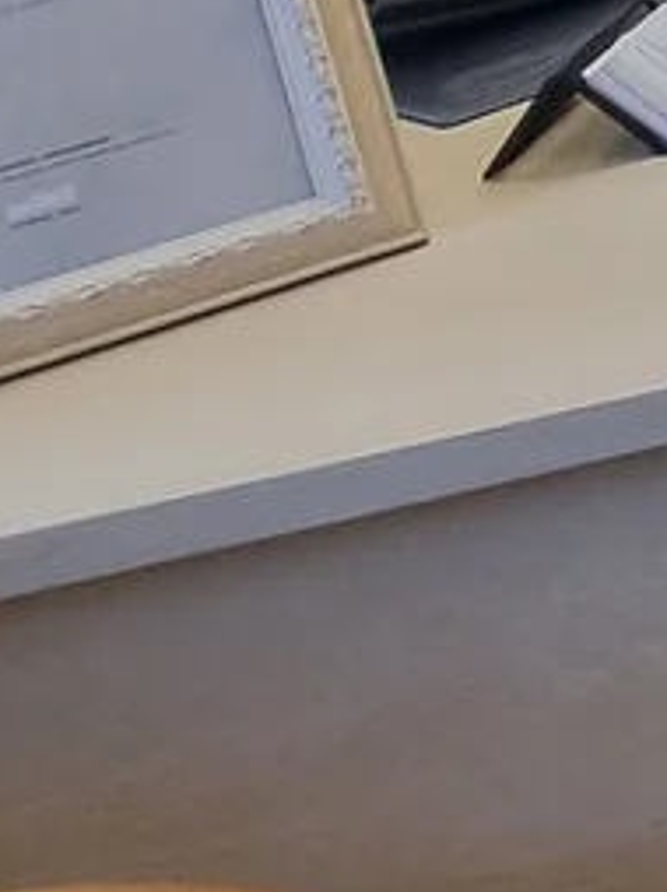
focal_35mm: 82
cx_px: 2496
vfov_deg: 19.7
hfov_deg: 8.9
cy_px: -562
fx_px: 2110
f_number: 2.2
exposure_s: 1/50
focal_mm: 2.2
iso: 125
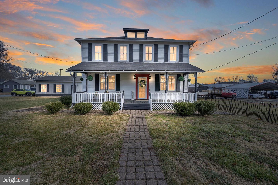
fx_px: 116
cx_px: 139
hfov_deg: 100.4
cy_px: 92
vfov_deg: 77.3
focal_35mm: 15
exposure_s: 1/250
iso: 160
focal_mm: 15
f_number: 7.1
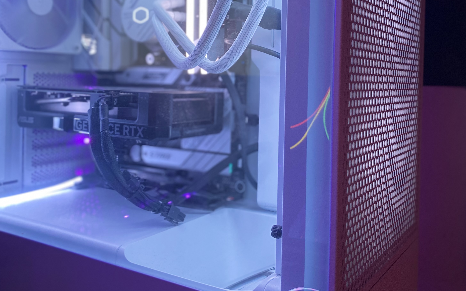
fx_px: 483
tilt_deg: -0.8
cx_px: 256
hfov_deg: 51.5
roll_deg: -0.4
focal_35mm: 38
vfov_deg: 33.1
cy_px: 84
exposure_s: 1/51
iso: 200
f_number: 1.8
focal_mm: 4.25
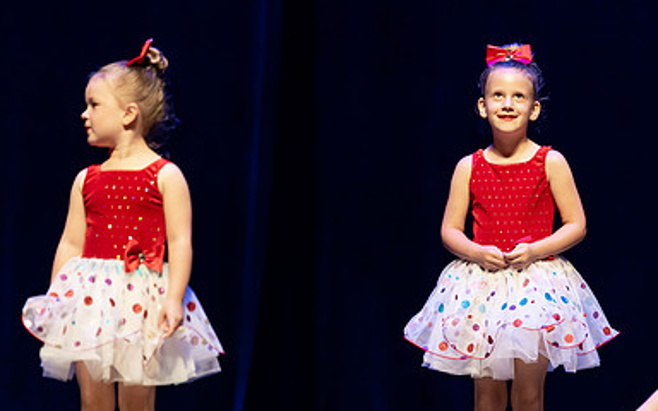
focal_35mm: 282
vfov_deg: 4.7
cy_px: 145
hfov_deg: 7.4
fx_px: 5057
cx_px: 451
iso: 3200
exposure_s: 1/640
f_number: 2.8
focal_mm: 150
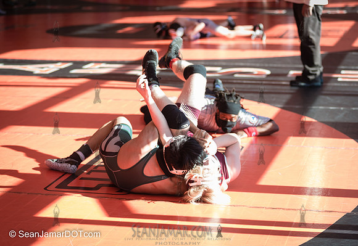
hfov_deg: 18.7
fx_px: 1084
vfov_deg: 13.0
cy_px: 116
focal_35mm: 108
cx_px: 163
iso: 400
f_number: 3.5
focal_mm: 100
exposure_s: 1/400
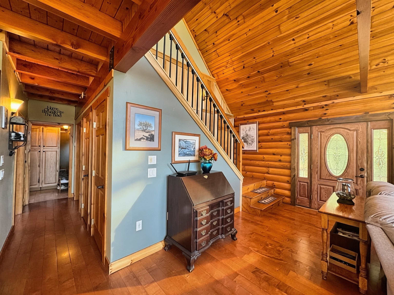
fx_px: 159
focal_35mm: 14
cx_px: 197
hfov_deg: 102.1
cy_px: 148
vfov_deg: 85.7
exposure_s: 1/60
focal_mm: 2.22
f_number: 2.2
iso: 250
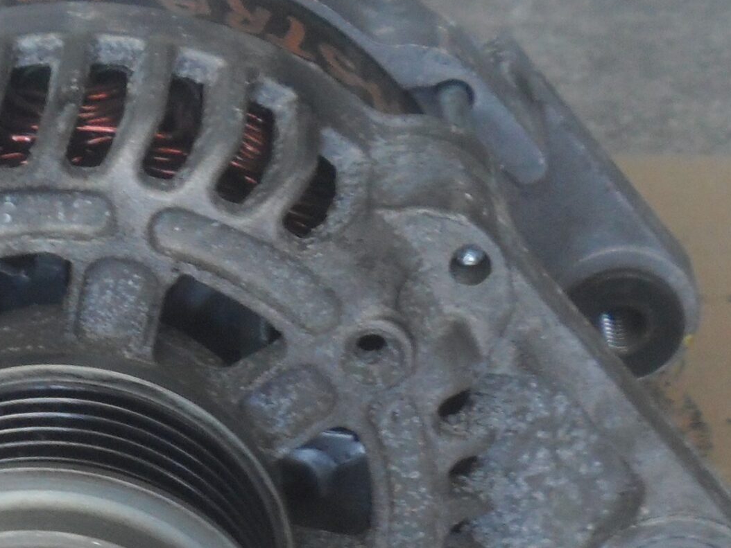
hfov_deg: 22.9
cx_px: 227
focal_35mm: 85
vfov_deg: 17.4
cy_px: 272
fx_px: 1795
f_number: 3
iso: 120
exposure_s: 1/45
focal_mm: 6.3
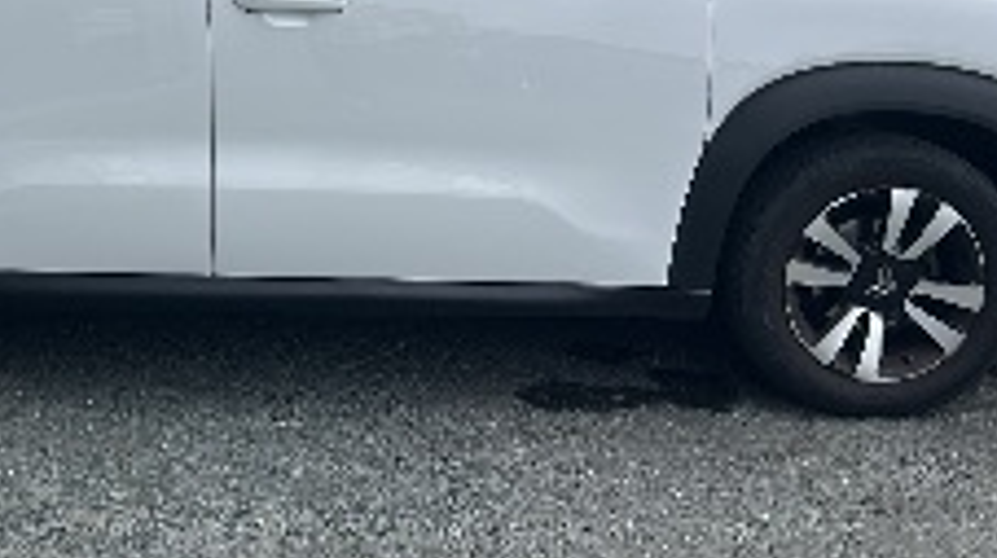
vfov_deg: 22.5
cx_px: 343
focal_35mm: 52
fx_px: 1373
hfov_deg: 39.5
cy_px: 70
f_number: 1.5
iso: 50
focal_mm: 5.7
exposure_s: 1/2123
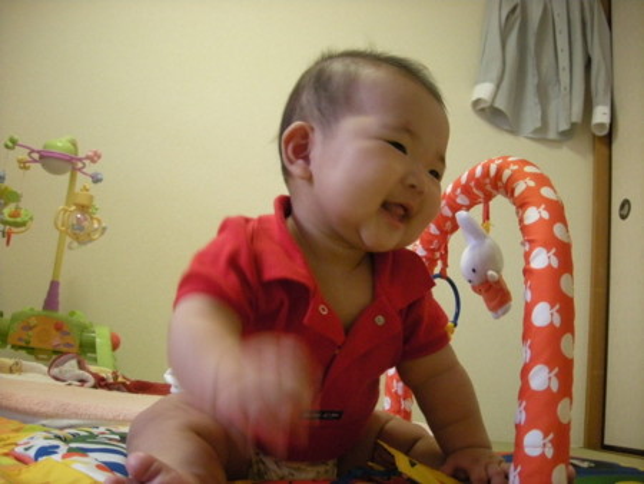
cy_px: 242
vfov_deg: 40.7
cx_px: 322
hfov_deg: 52.6
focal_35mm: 35
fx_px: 651
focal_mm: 5.7
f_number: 2.8
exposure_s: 1/18.5
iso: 400
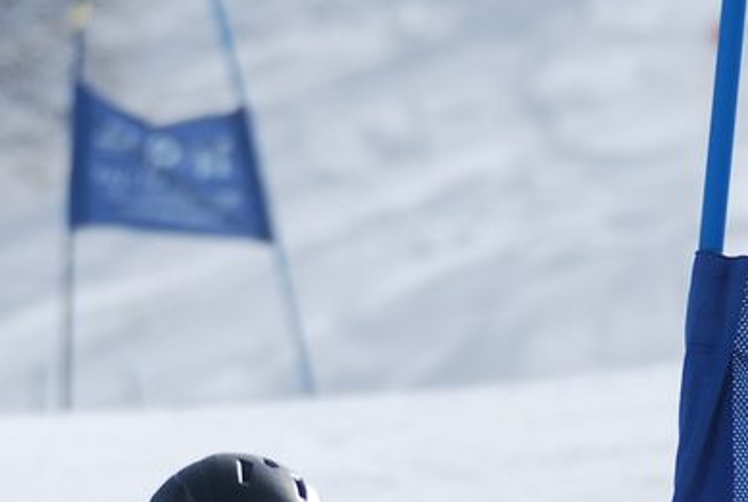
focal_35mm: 1017
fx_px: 21172
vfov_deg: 1.4
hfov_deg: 2.0
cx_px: 156
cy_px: 834
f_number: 5.3
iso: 100
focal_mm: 165
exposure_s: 1/1250
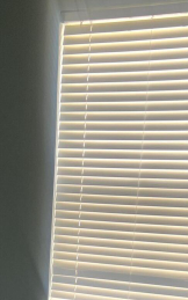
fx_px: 582
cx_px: 12
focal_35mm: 71
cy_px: 316
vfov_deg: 27.0
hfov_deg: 18.0
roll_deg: +0.7
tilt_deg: -15.8
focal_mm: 5.7
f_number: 1.5
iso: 125
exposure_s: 1/103
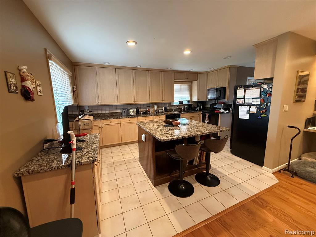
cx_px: 158
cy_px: 118
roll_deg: +0.7
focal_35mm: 14
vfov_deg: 85.7
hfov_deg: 102.1
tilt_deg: -7.7
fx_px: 128
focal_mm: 2.22
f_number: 2.2
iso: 500
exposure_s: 1/60
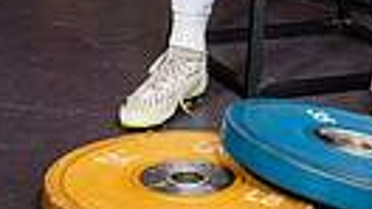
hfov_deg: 17.0
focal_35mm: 125
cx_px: 296
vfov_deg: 8.3
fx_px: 1232
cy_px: -398
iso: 500
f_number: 5.6
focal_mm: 35
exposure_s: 1/250
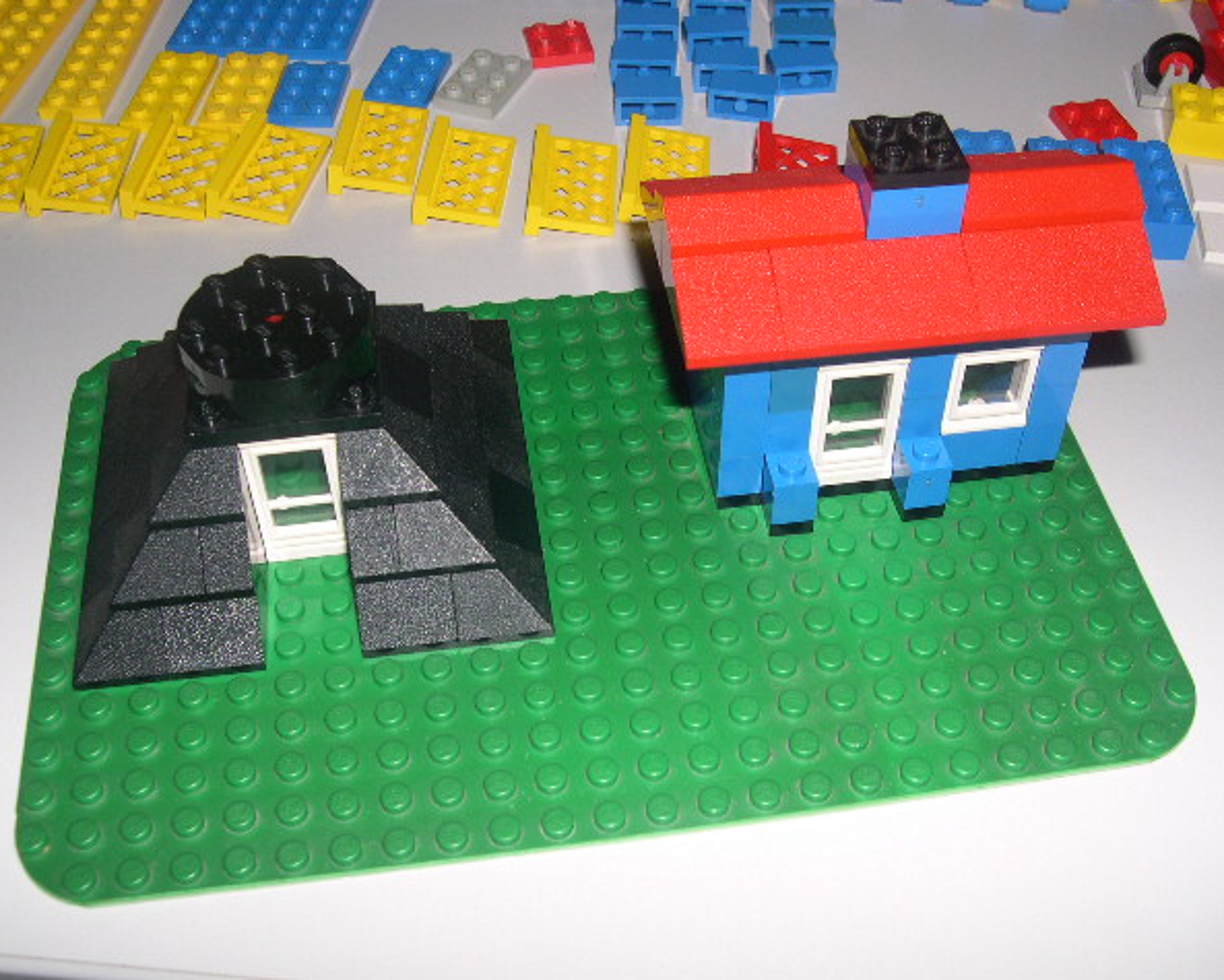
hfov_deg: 45.8
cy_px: 489
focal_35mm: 40
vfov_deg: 37.4
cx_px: 640
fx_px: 1450
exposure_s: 1/60
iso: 100
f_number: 7.6
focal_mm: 8
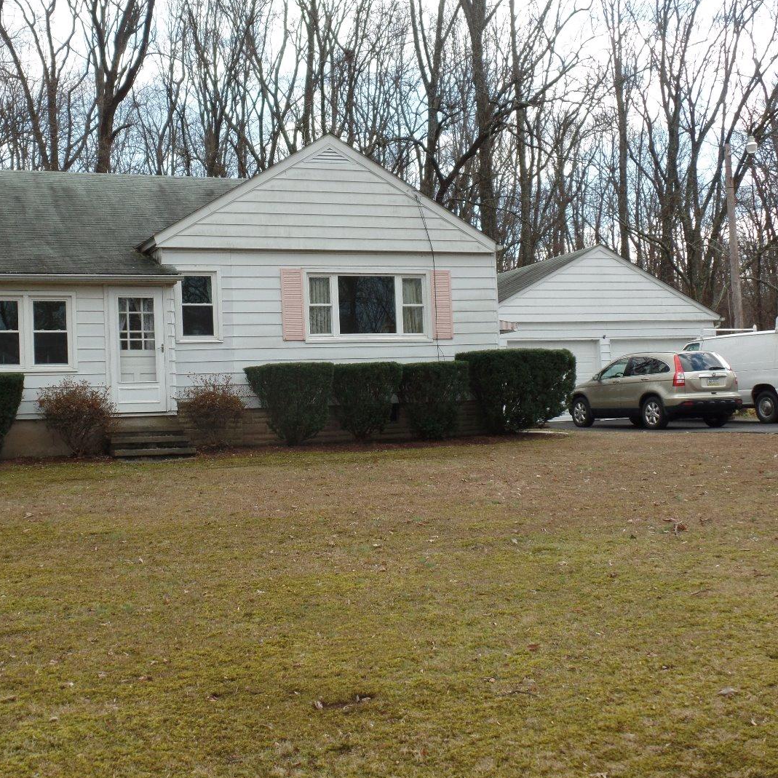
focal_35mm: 50
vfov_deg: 34.0
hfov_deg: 33.8
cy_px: 389
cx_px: 277
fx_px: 1271
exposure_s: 1/250
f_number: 3.6
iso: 80
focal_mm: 7.5
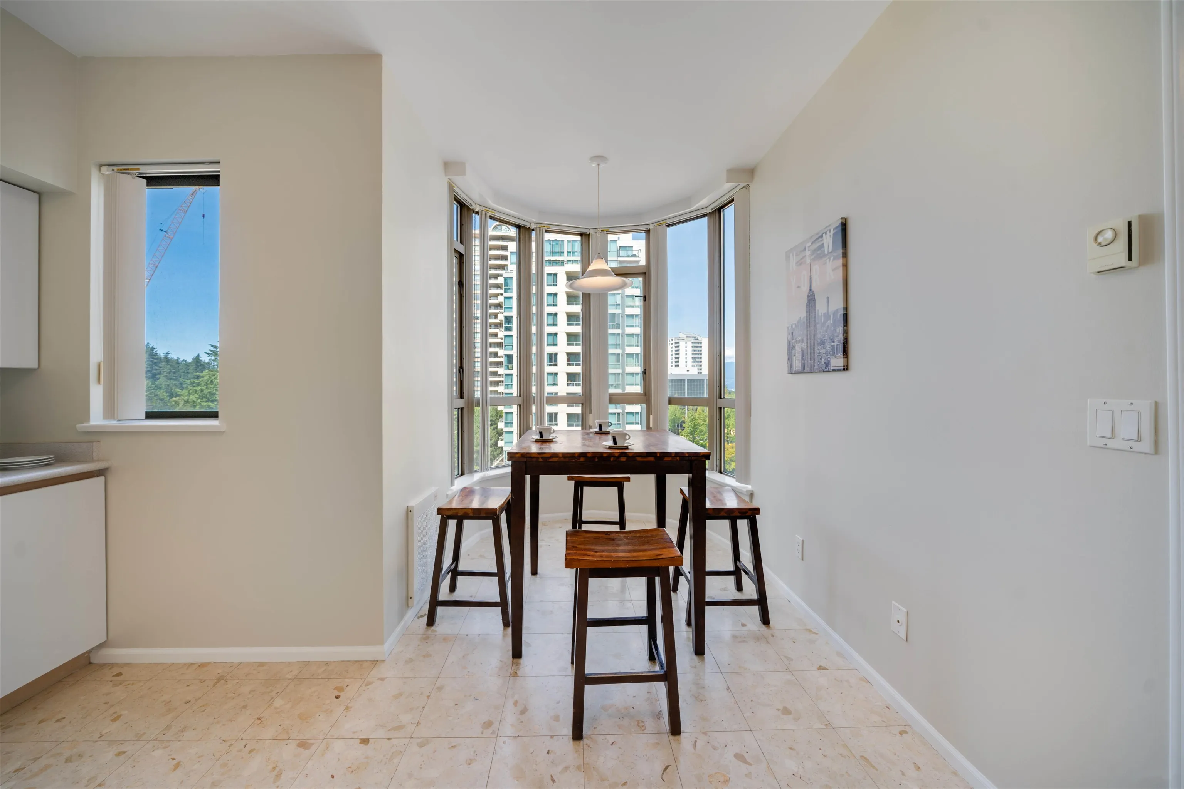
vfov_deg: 90.0
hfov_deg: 112.6
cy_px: 394
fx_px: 395
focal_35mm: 12
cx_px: 592
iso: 100
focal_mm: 12
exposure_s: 1/640
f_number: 6.3
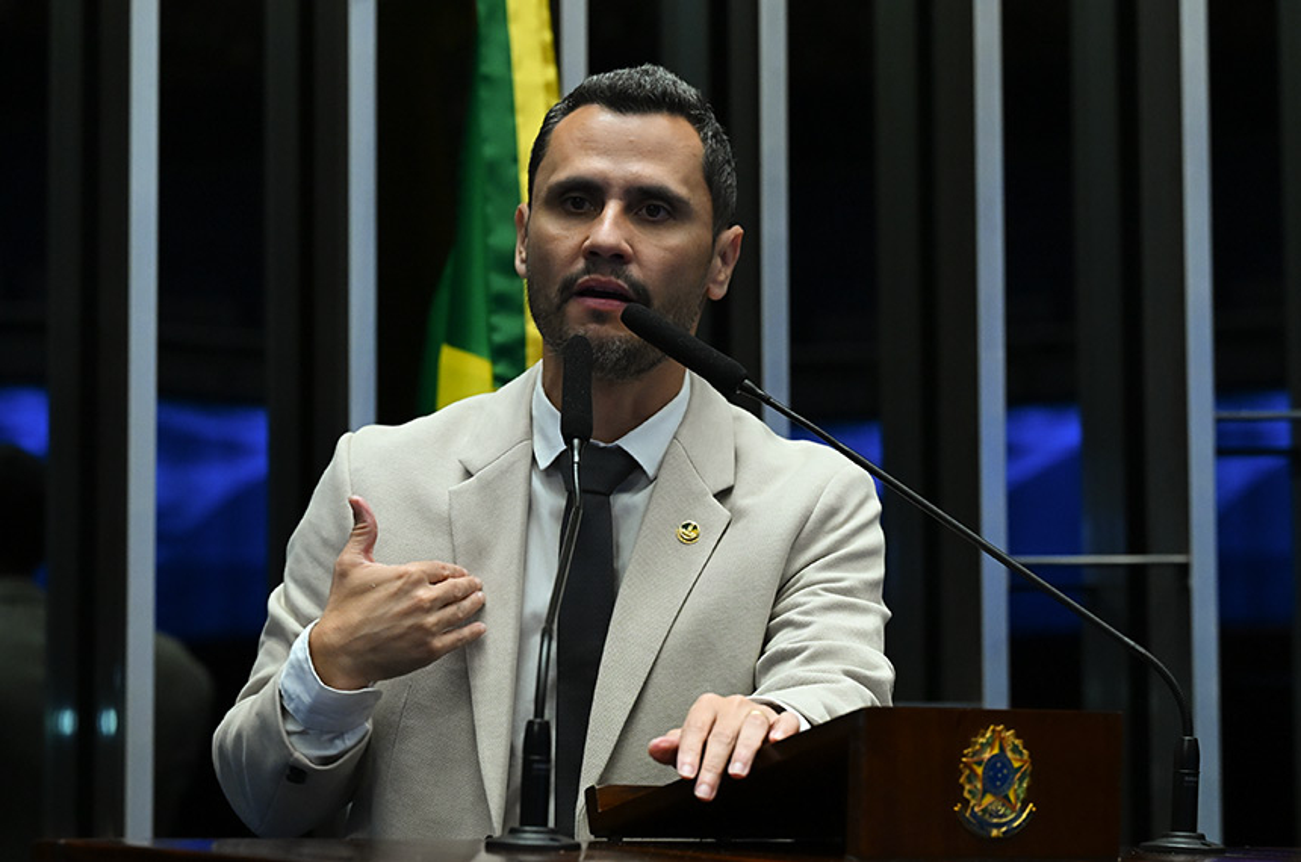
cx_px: 650
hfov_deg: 19.7
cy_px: 431
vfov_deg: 13.1
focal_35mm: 104
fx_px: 3751
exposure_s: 1/160
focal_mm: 104
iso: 4000
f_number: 5
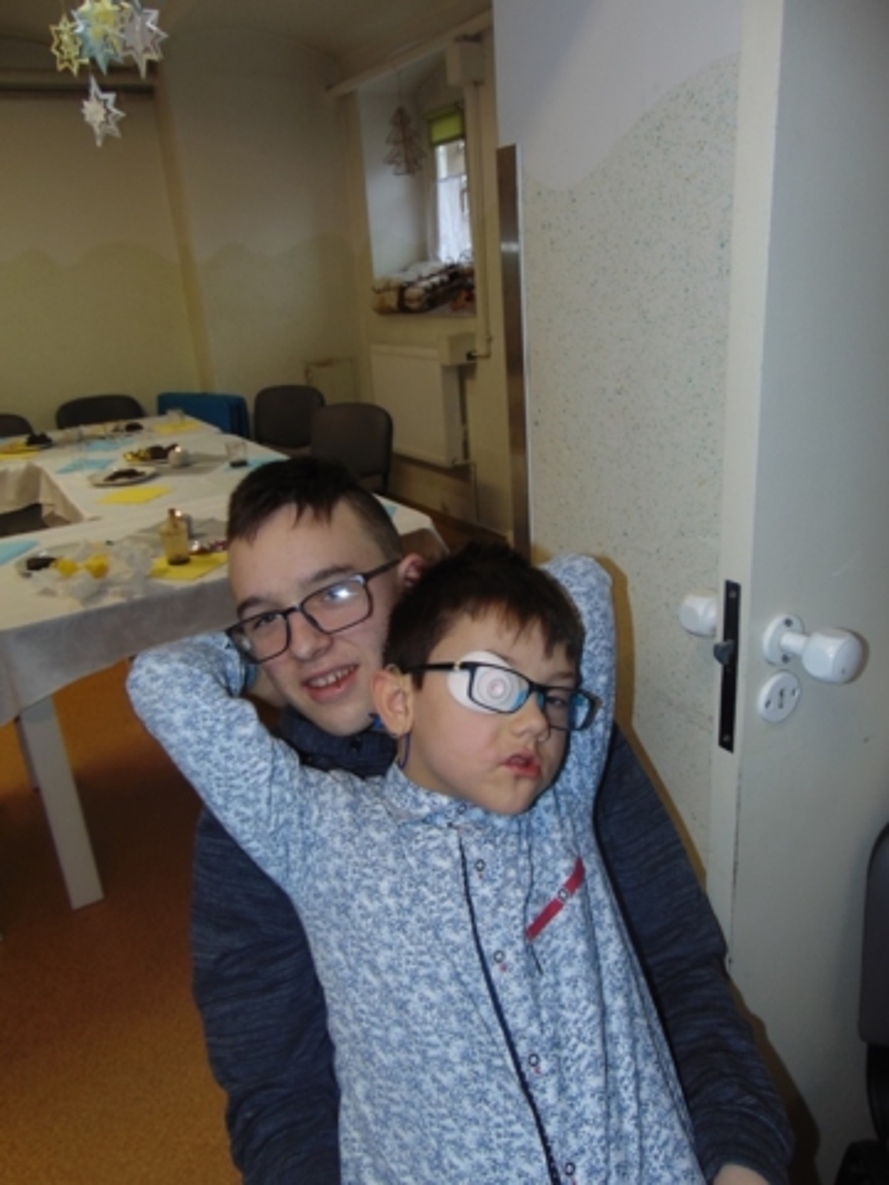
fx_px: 856
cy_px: 592
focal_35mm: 25
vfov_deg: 69.4
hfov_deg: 54.9
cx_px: 444
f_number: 3
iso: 80
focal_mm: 4.5
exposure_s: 1/30
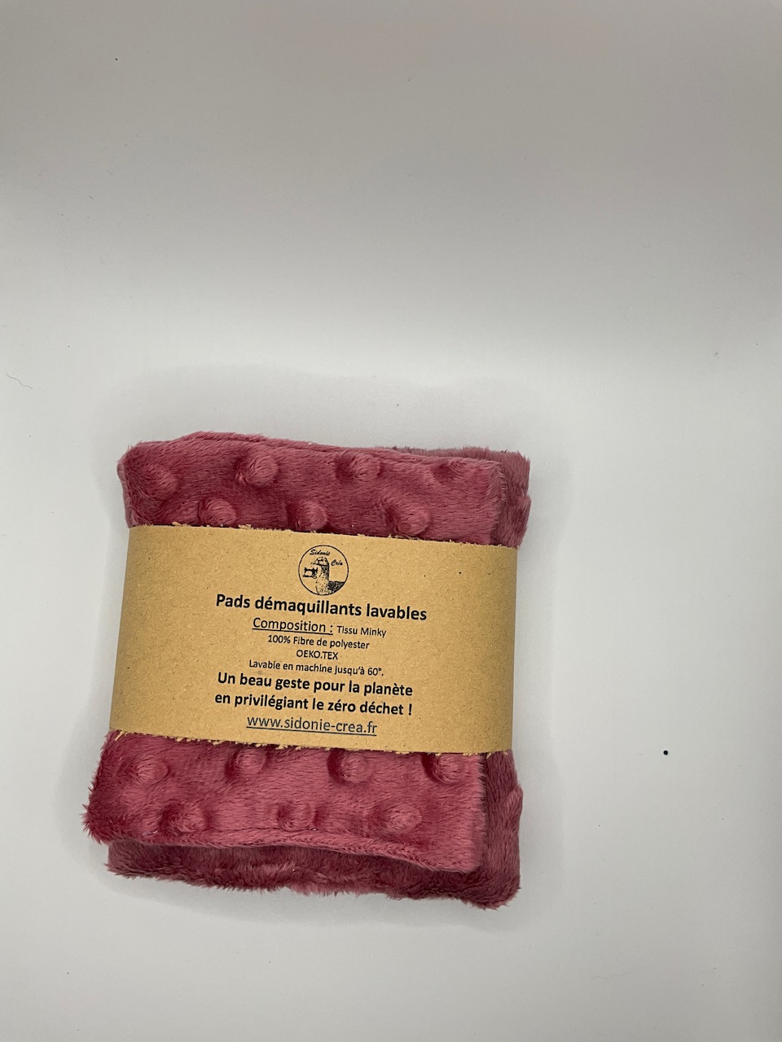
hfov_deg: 48.2
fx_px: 874
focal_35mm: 29
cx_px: 391
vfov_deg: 61.7
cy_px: 521
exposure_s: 1/260
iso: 25
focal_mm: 3
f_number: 1.8
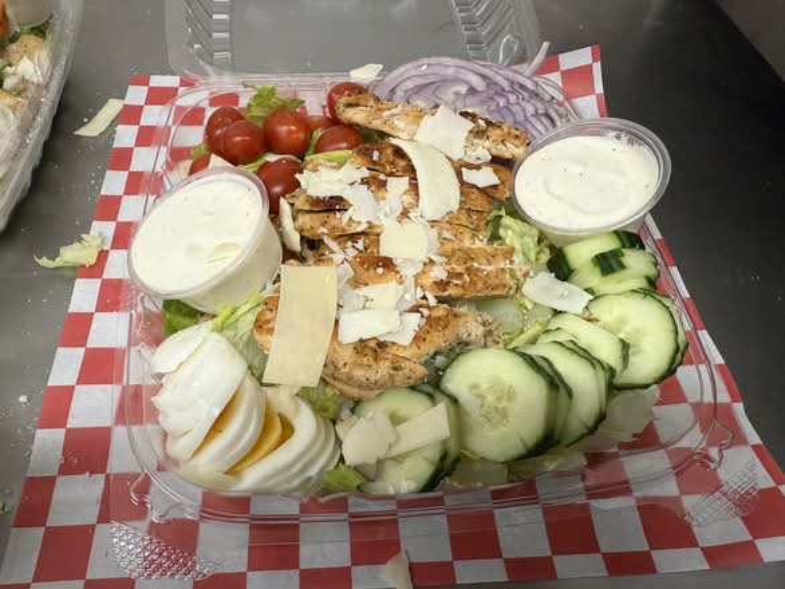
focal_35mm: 24
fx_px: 544
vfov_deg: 56.9
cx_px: 392
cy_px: 294
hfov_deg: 71.6
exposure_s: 1/120
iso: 160
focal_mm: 2.22
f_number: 2.2
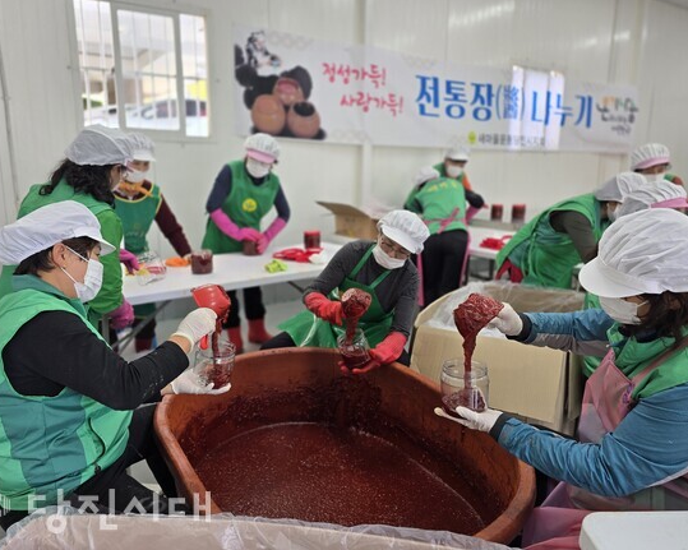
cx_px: 345
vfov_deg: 56.8
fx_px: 509
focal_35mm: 25
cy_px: 265
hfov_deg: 68.1
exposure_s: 1/120
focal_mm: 6.3
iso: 64
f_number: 1.7
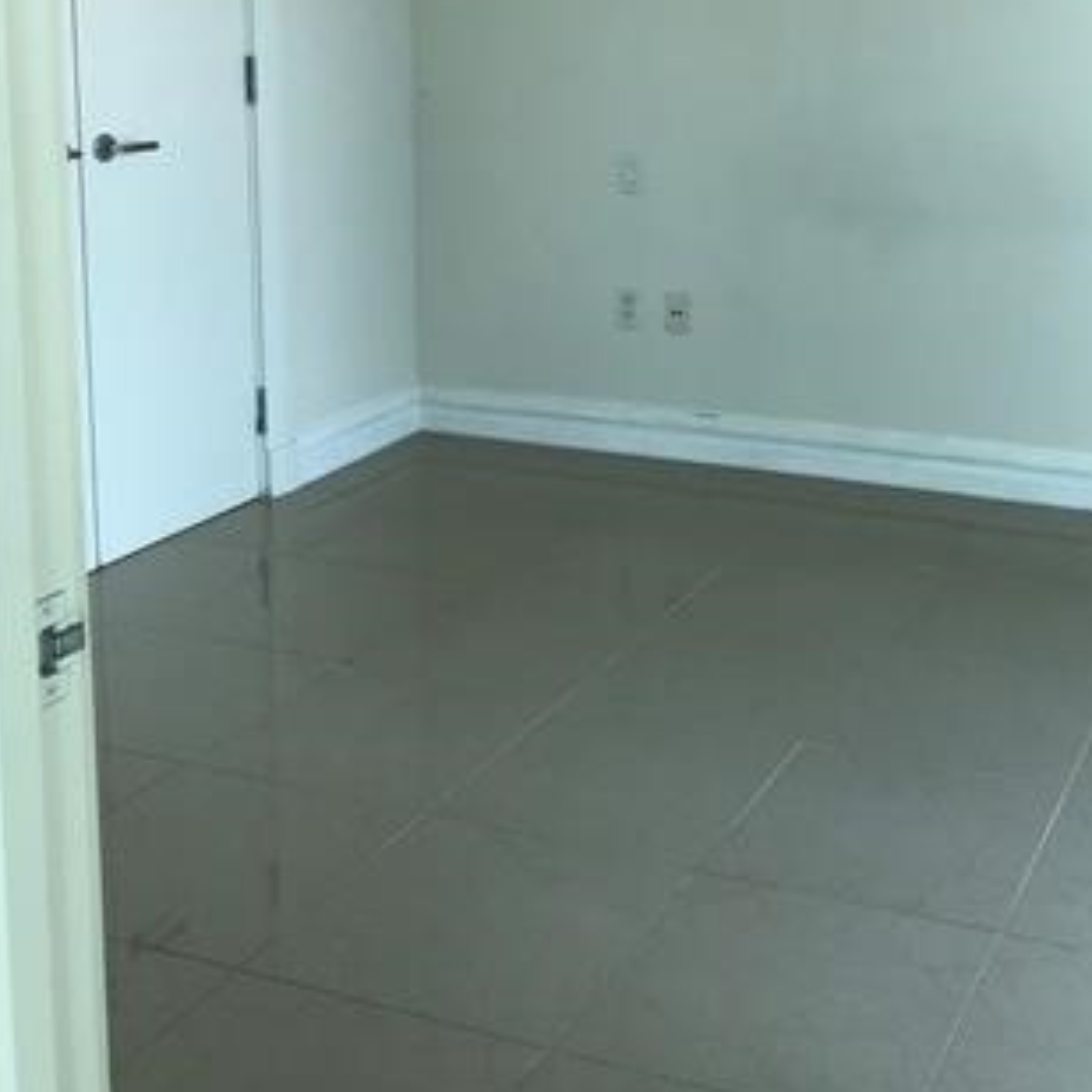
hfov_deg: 34.8
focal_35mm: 48
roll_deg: -1.2
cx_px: 781
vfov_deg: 34.4
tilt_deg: -9.4
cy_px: 240
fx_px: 1713
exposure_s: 1/120
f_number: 1.8
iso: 50
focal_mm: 4
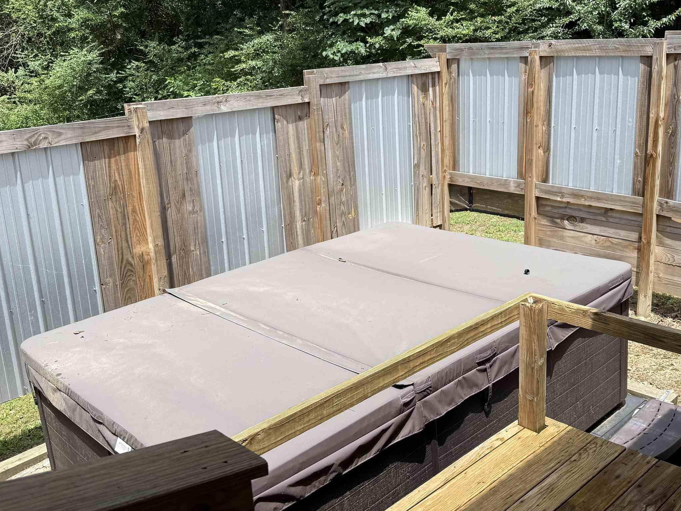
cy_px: 229
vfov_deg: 39.6
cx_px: 357
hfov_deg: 51.3
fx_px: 708
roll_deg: +2.8
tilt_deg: -15.0
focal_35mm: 36
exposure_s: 1/2801
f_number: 1.78
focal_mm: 6.76
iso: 80
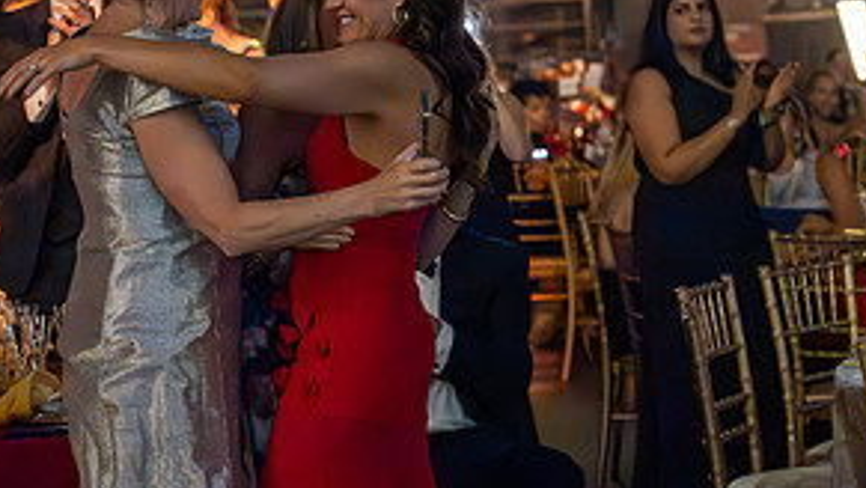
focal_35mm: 128
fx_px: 2941
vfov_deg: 9.5
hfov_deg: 16.8
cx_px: 435
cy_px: 228
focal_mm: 60
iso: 25600
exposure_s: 1/400
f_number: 3.2
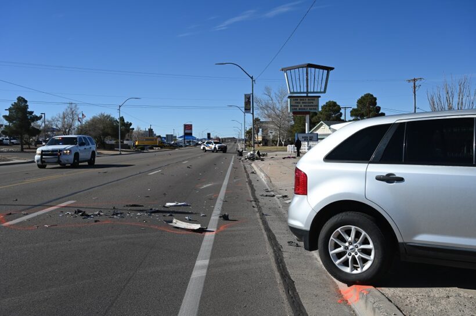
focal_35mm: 34
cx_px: 238
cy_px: 158
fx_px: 456
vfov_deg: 38.3
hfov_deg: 55.2
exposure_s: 1/500
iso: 100
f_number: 8
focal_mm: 34.5
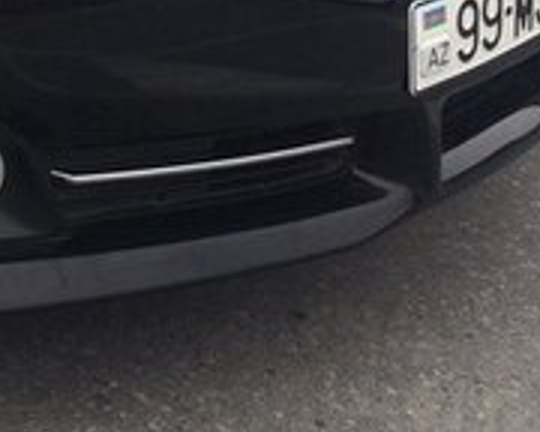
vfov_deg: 13.8
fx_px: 1662
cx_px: -258
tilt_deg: -18.0
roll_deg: -1.2
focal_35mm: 104
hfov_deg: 16.8
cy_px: -236
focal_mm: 4.15
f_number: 2.2
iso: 32
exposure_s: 1/519
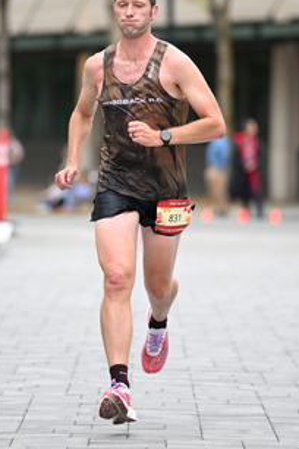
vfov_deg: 5.7
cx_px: 156
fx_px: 4472
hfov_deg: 3.8
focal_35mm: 359
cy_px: 128
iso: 1600
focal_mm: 200
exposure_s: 1/800
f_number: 2.8
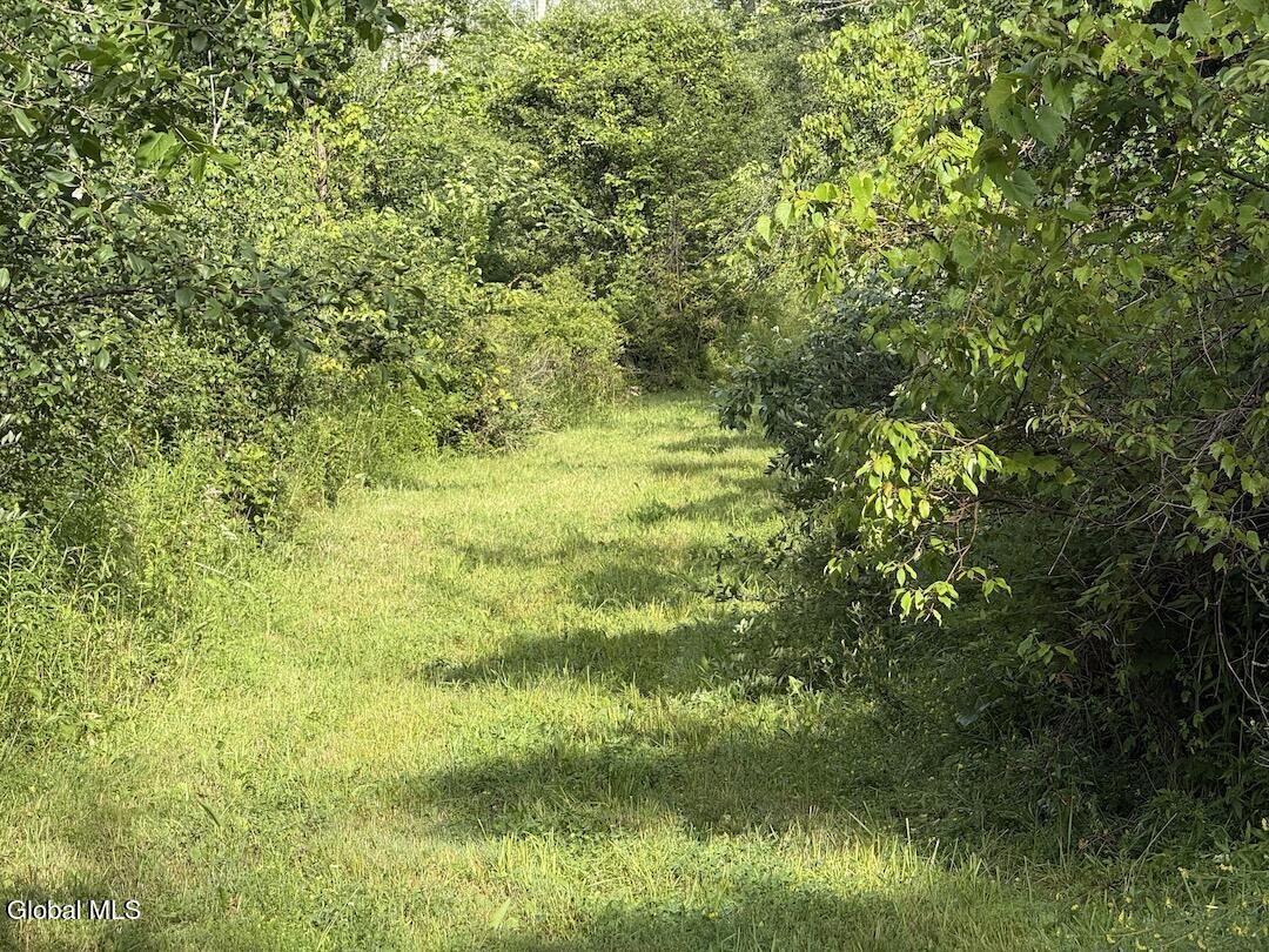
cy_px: 476
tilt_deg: -0.3
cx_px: 634
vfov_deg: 12.3
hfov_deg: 16.4
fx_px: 4399
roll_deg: -3.1
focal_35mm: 120
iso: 50
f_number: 2.8
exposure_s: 1/514
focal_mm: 15.66
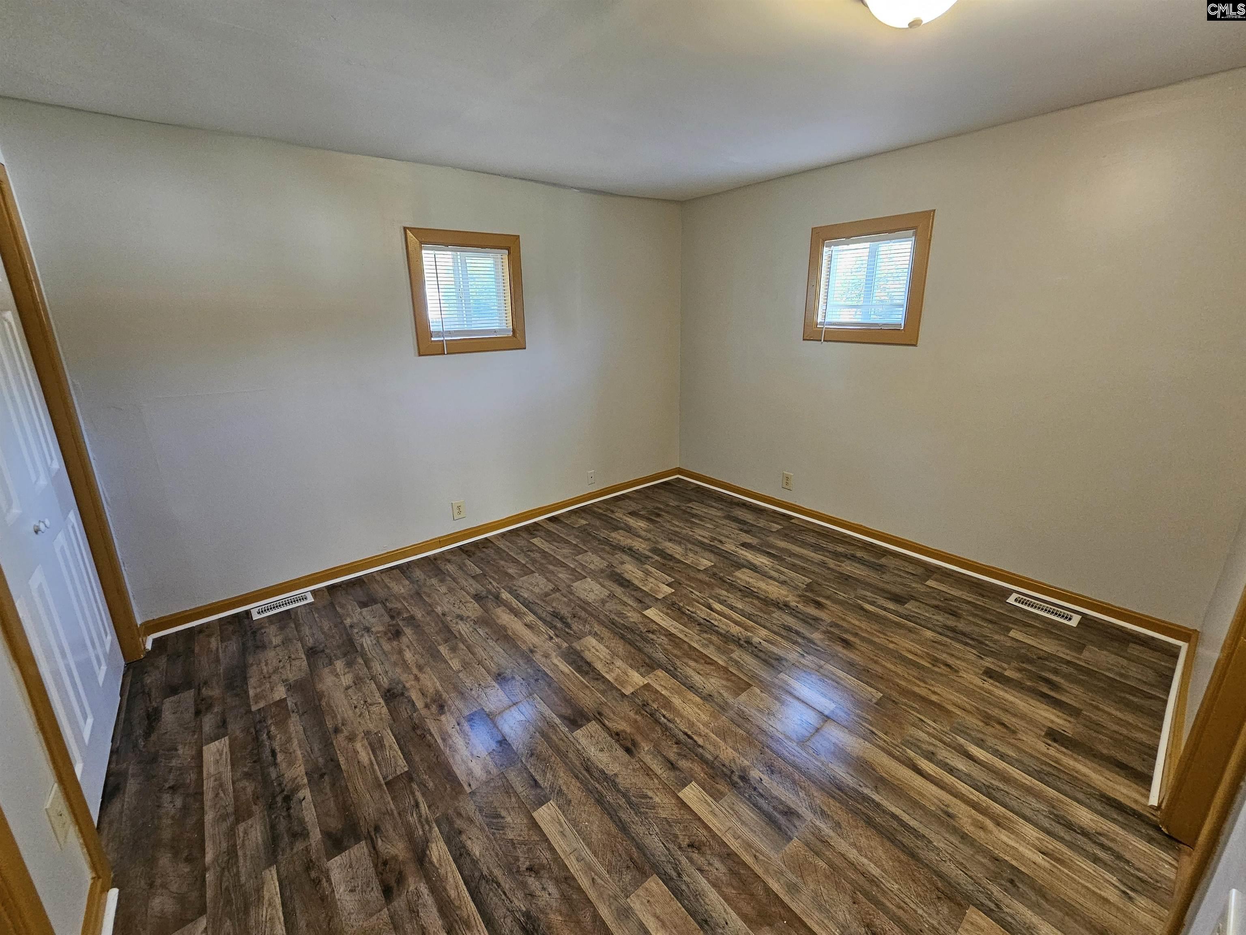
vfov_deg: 89.9
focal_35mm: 13
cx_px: 623
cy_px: 468
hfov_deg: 106.2
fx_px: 468
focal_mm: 2.2
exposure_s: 1/30
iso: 320
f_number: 2.2
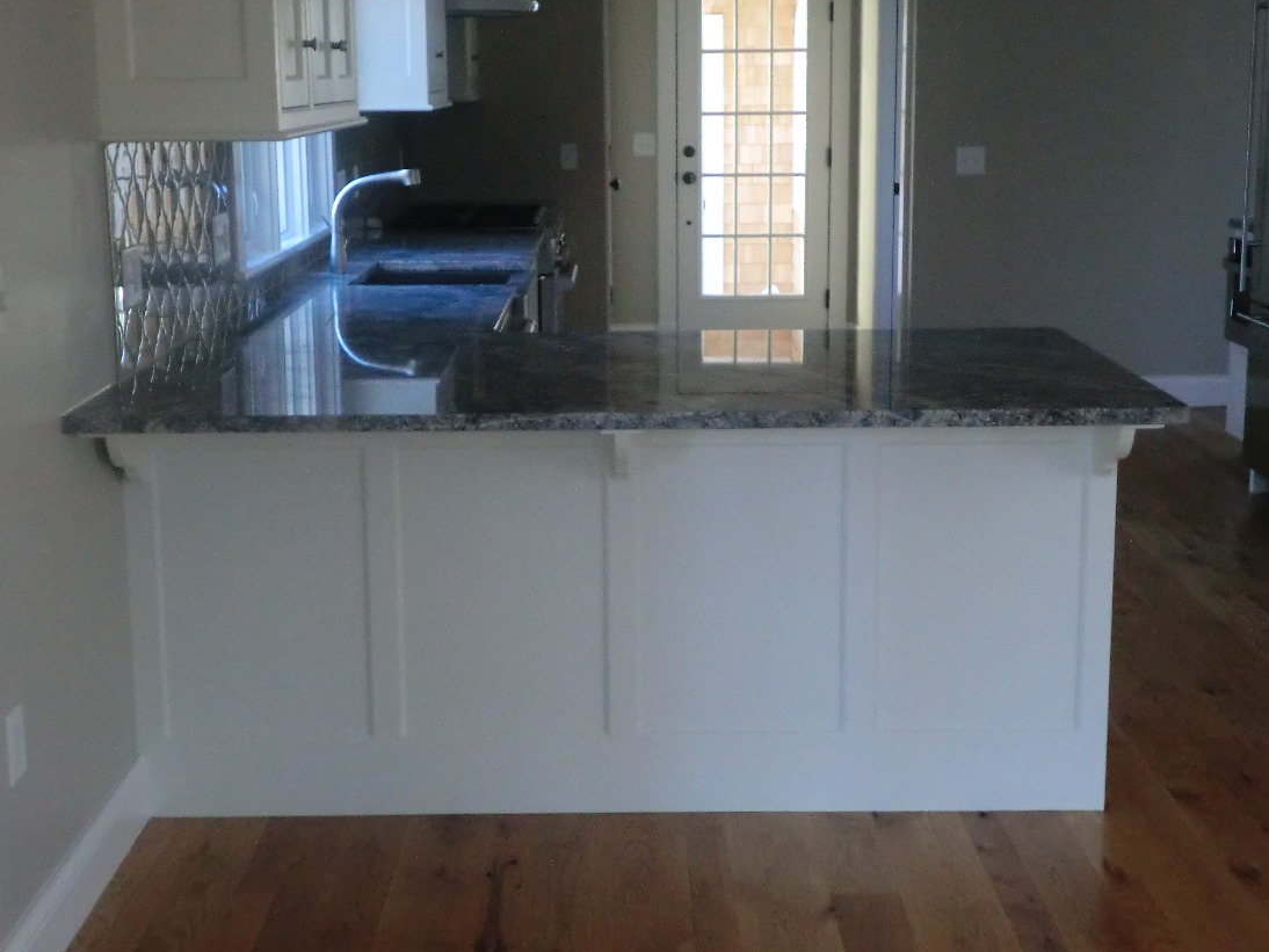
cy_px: 406
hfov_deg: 38.2
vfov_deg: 29.1
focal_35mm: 50
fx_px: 1833
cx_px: 631
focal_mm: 6.9
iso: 320
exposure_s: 1/60
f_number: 3.9
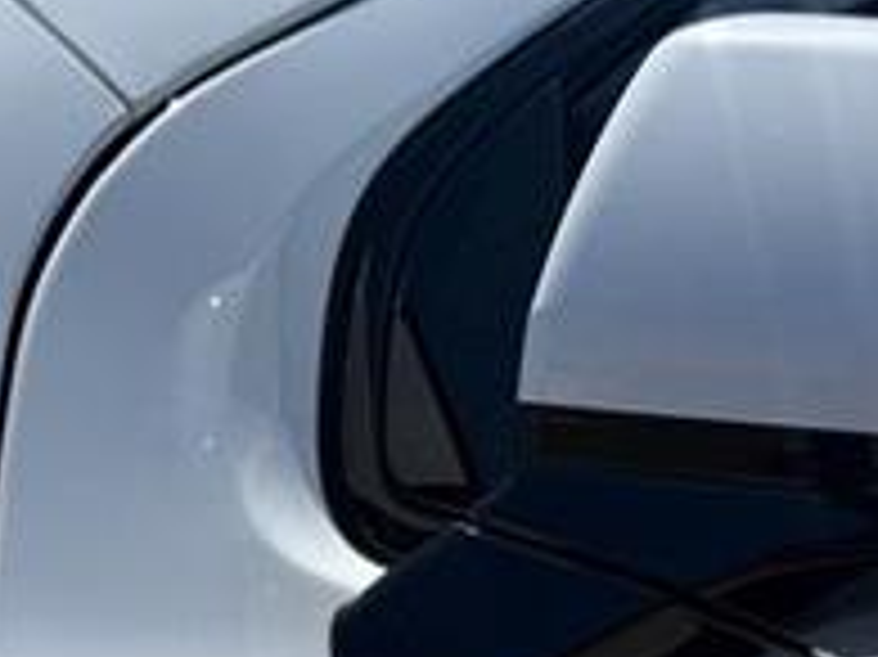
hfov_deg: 31.1
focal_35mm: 62
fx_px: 1572
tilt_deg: -4.2
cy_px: 634
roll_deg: -8.4
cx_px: 549
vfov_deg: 22.8
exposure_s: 1/5714
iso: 80
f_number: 1.78
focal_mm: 6.76
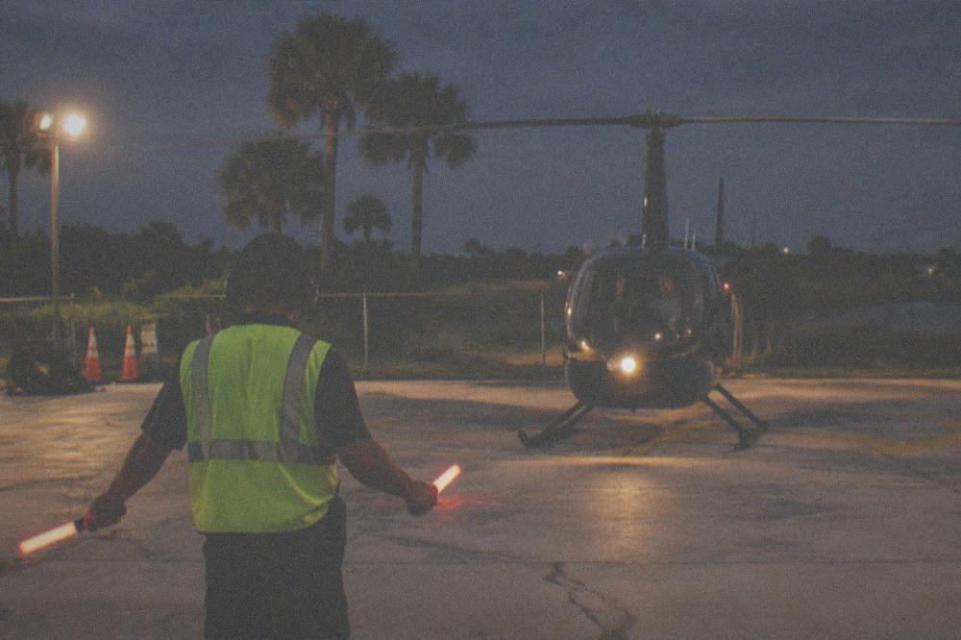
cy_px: 320
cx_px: 480
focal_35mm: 47
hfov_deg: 41.9
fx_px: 1254
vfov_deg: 28.6
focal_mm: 47
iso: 400
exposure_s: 1/200
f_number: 8
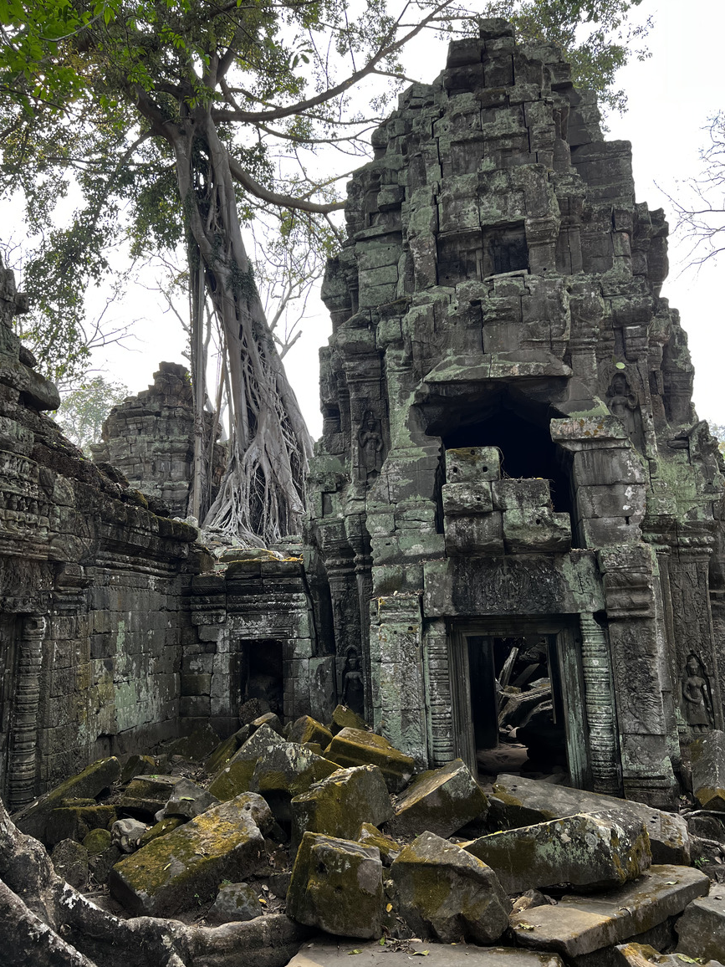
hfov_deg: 51.4
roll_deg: +2.3
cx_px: 359
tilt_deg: +12.9
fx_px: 754
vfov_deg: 65.3
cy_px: 468
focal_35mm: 27
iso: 50
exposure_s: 1/476
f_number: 1.5
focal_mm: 5.7
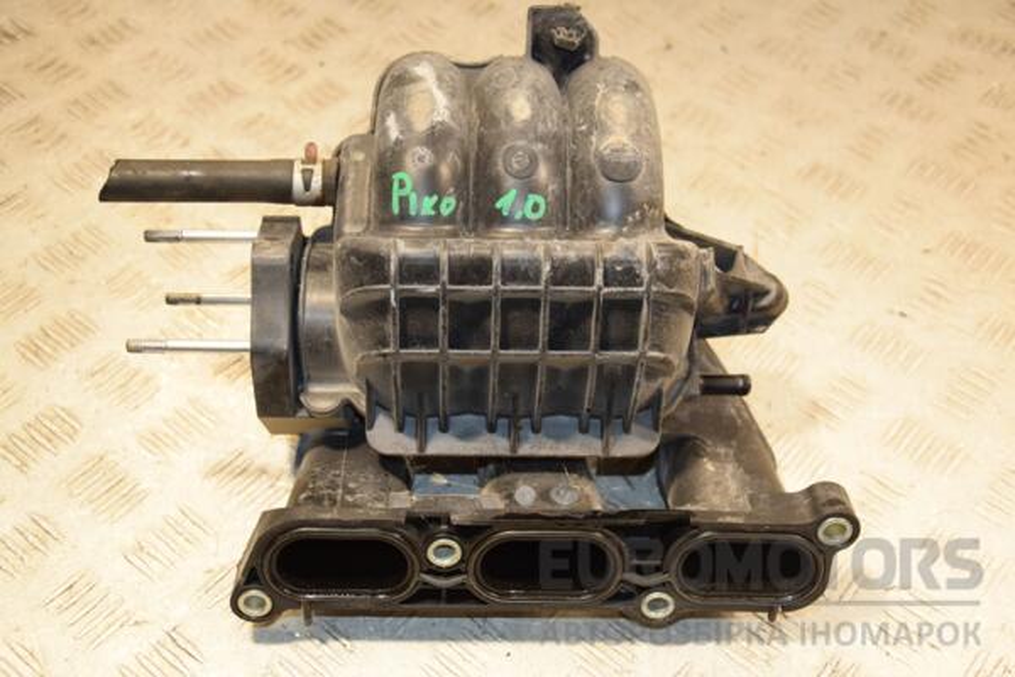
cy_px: 338
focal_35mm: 51
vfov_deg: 26.5
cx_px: 508
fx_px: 1438
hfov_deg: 38.9
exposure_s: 1/200
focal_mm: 34
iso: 800
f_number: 5
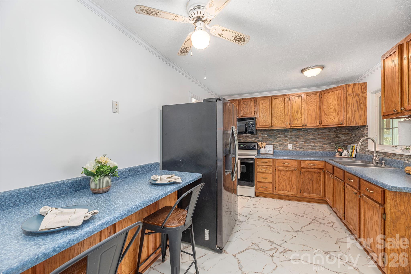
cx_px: 206
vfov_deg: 81.2
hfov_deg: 104.2
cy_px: 137
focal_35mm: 14
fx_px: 160
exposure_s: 1/60
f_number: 8
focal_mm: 14
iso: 320
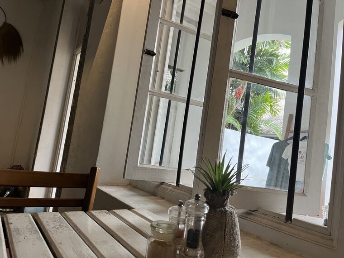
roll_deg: -8.0
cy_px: 129
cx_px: 172
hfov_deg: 67.3
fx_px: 258
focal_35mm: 26
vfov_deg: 53.1
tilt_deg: +4.6
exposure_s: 1/90
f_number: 1.6
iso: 125
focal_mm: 5.1
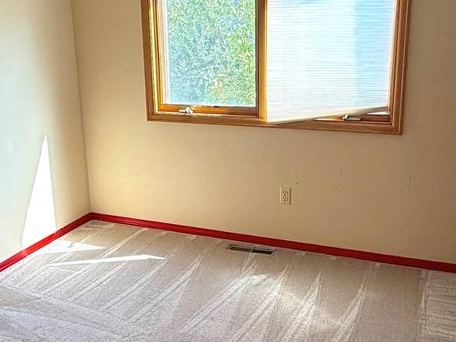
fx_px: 527
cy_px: 160
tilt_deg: -14.9
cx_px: 219
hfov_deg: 46.8
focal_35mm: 40
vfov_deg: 35.9
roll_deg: +2.0
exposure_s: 1/120
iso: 200
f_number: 2.2
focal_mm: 2.22
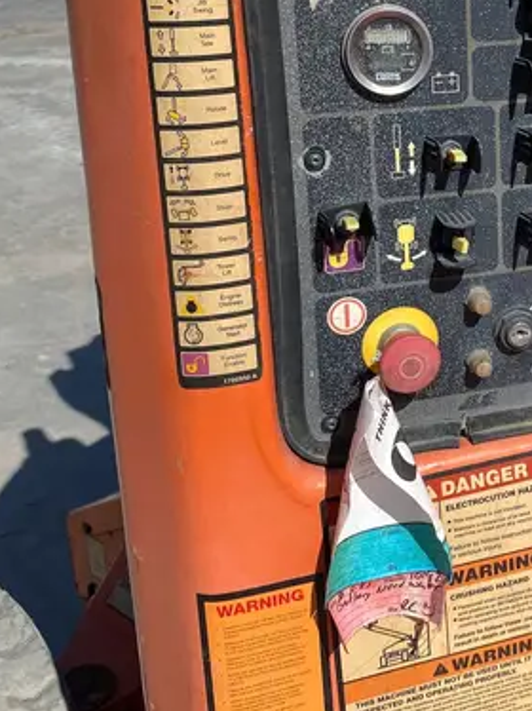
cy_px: 187
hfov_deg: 27.2
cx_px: 511
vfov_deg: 36.7
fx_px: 1046
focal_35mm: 51
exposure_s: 1/3731
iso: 32
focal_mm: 4.25
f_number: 1.8
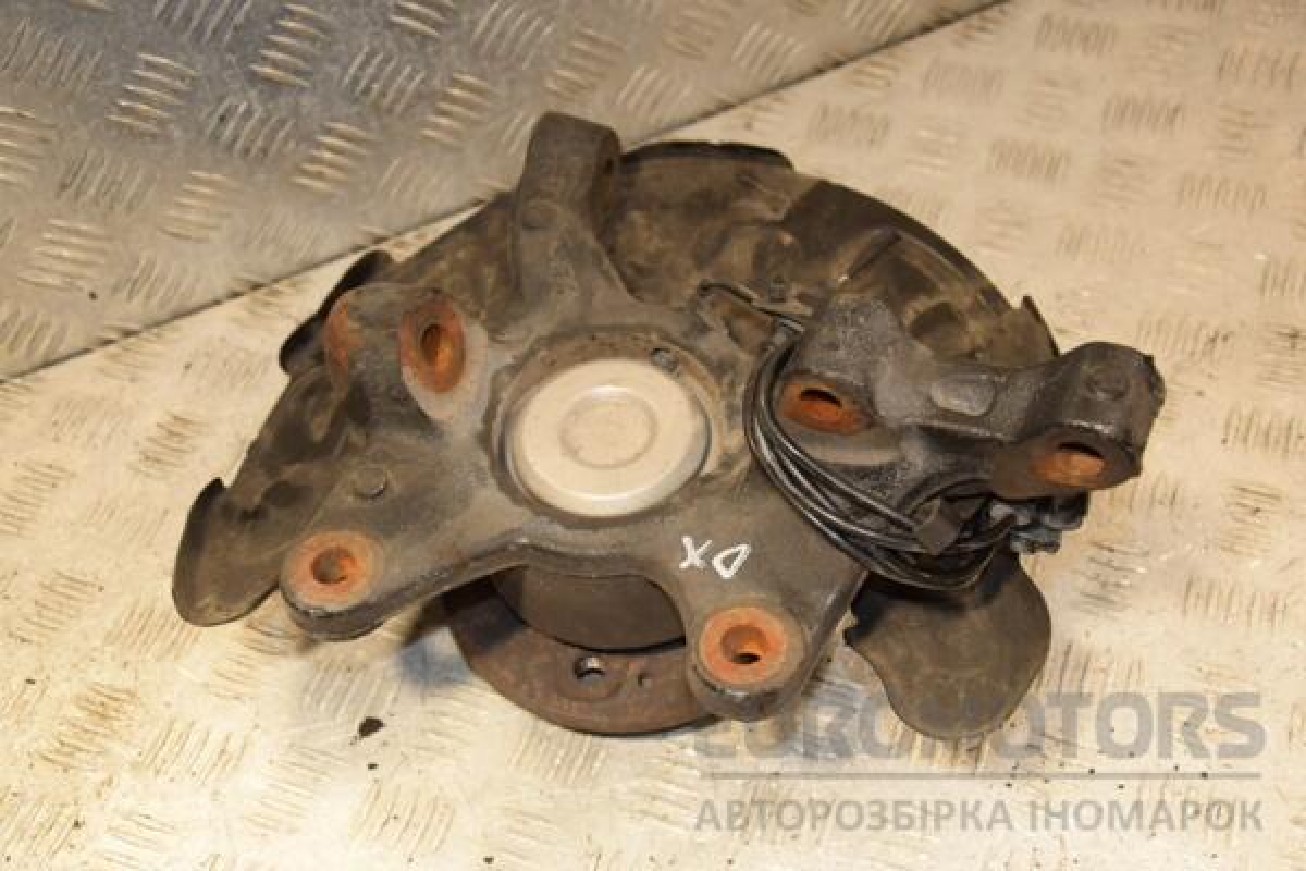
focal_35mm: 51
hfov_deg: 38.9
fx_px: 1850
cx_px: 653
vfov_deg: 26.5
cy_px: 436
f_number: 5
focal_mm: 34
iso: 800
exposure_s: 1/200
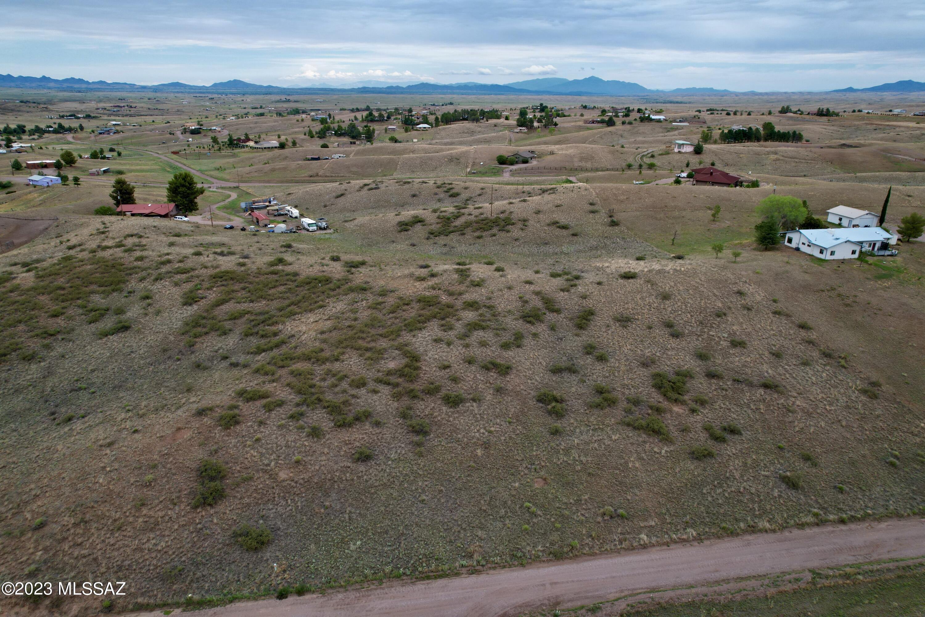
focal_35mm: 22
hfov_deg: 78.6
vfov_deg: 57.2
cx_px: 462
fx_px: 565
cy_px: 308
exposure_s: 1/1250
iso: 140
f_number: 2.8
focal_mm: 8.38
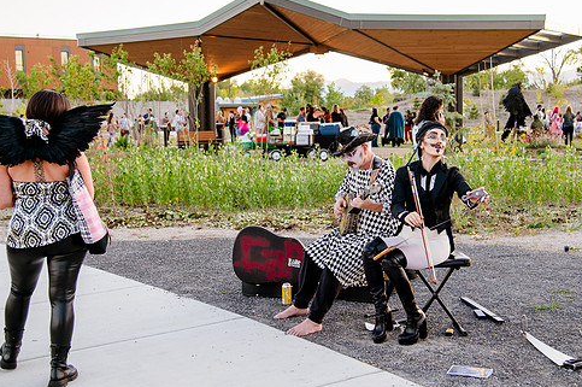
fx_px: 840
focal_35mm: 52
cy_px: 182
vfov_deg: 25.9
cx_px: 314
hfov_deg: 38.2
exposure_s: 1/160
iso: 400
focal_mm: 38
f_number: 4
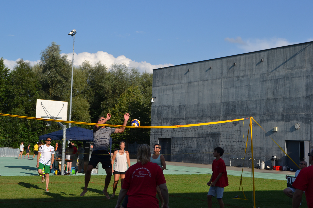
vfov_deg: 23.8
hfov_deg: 35.1
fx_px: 496
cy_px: 104
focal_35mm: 57
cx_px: 156
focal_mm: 38
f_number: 8
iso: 100
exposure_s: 1/250
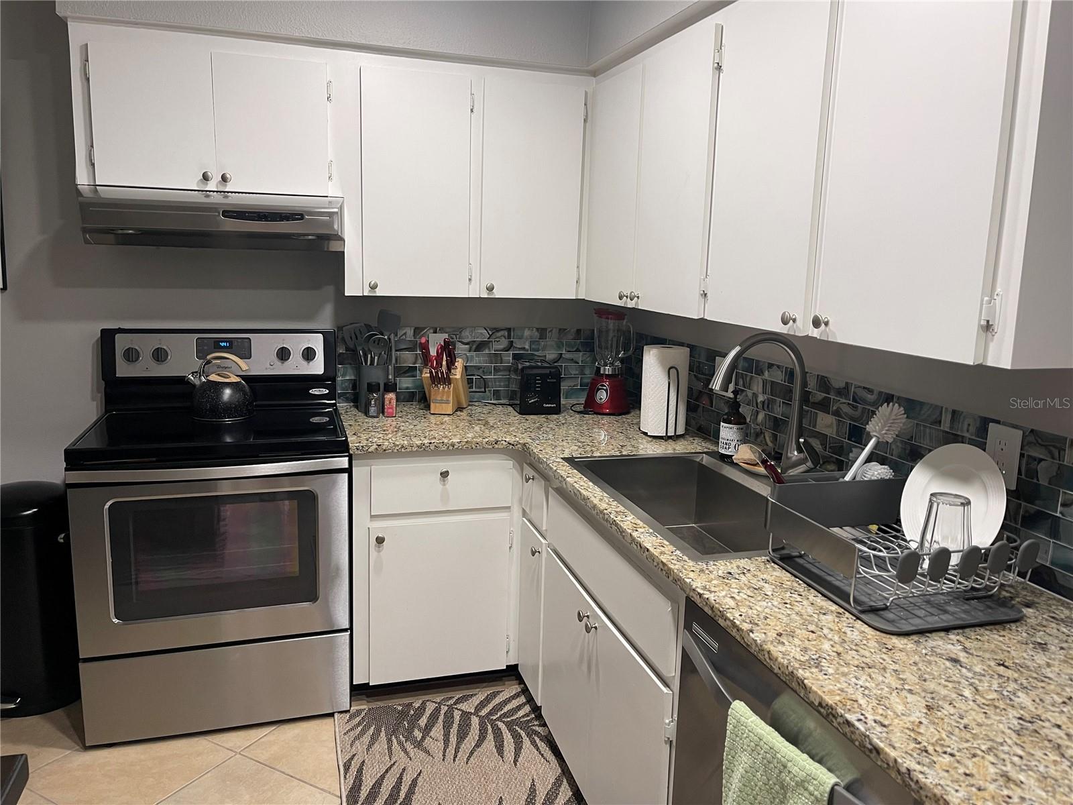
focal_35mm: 26
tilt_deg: -10.0
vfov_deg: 53.1
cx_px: 536
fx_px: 806
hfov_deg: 67.3
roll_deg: -1.3
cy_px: 402
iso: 100
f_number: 1.6
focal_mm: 5.1
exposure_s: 1/60
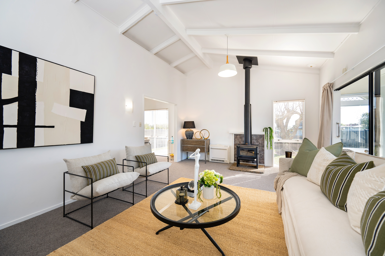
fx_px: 150
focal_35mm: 14
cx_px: 192
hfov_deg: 104.3
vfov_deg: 81.2
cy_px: 128
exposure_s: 1/40
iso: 400
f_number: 8
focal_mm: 14
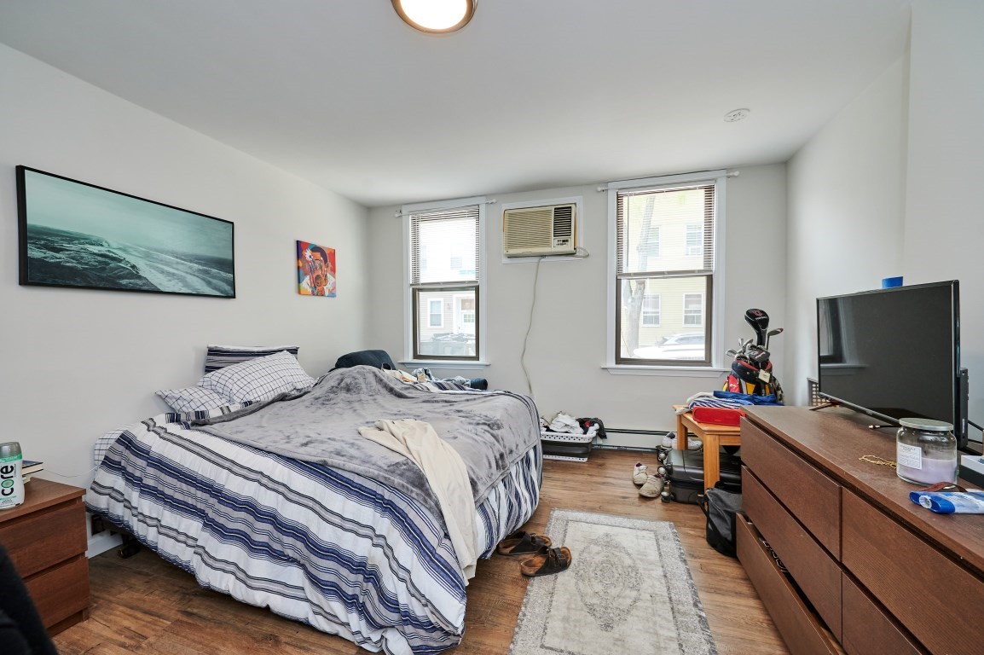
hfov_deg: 104.3
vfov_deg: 81.1
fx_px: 382
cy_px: 328
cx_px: 492
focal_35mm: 14
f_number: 5.6
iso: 800
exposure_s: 1/160
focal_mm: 14
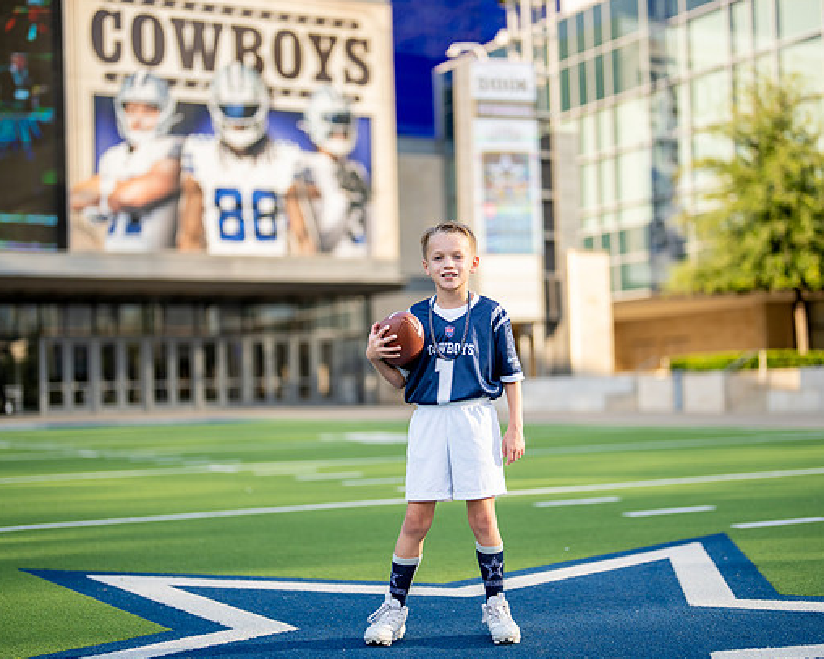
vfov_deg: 25.4
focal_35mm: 60
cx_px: 443
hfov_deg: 31.4
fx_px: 1463
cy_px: 340
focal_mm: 50
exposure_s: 1/2000
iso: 100
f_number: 1.2
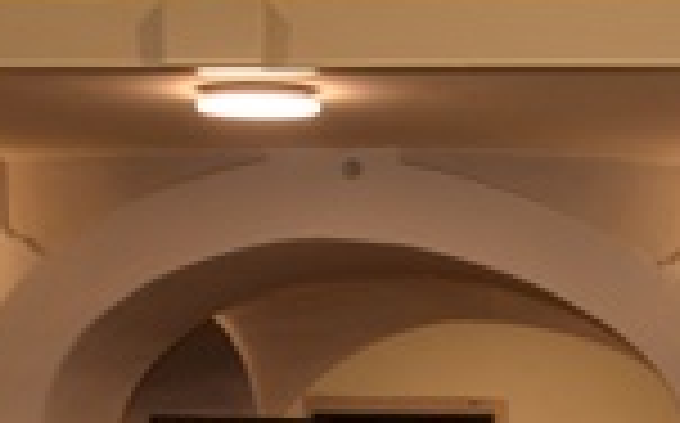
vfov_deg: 4.5
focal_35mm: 284
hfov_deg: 7.3
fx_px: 5252
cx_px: 1018
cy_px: 943
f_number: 4.5
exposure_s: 1/60
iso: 640
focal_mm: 35
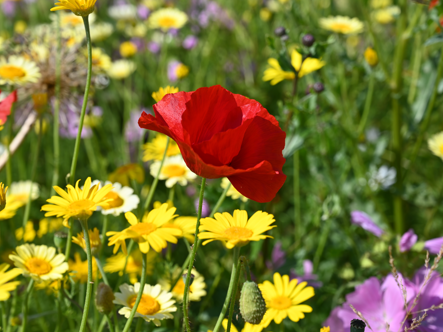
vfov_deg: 19.4
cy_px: 166
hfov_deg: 25.7
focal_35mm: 76
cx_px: 235
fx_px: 973
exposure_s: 1/400
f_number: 7.1
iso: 100
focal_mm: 70
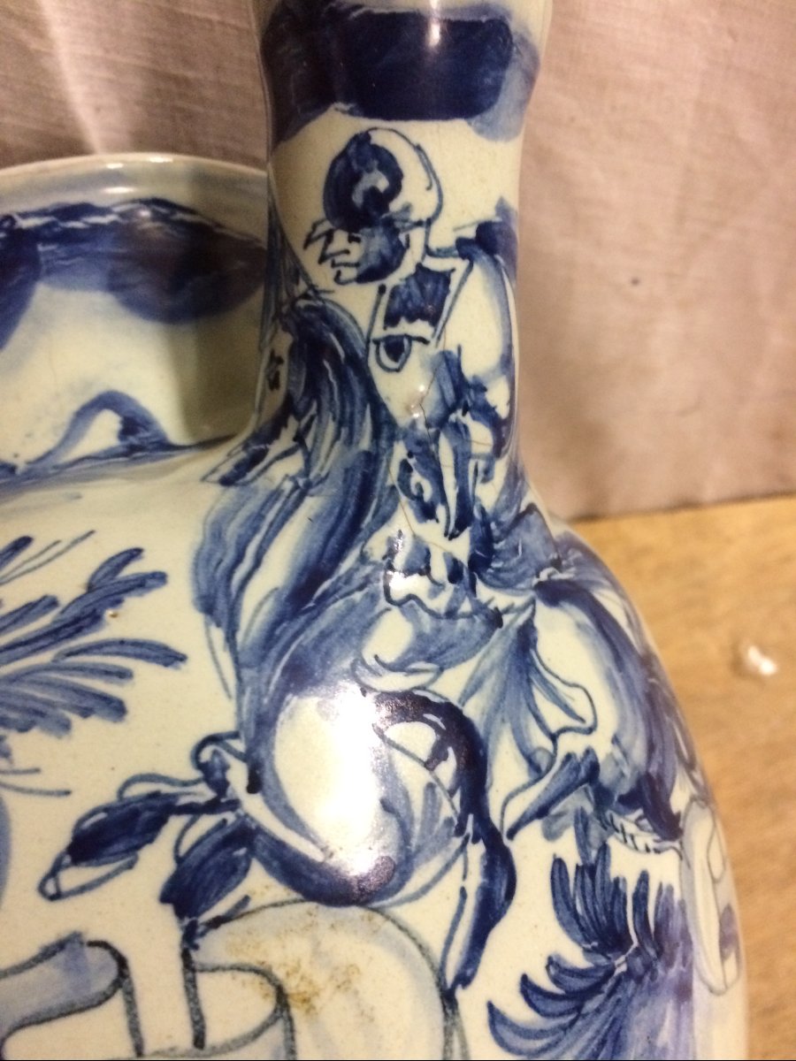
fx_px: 889
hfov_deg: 48.2
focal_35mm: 29
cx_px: 398
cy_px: 530
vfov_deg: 61.7
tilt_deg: -59.4
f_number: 2.2
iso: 250
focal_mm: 4.15
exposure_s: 1/17
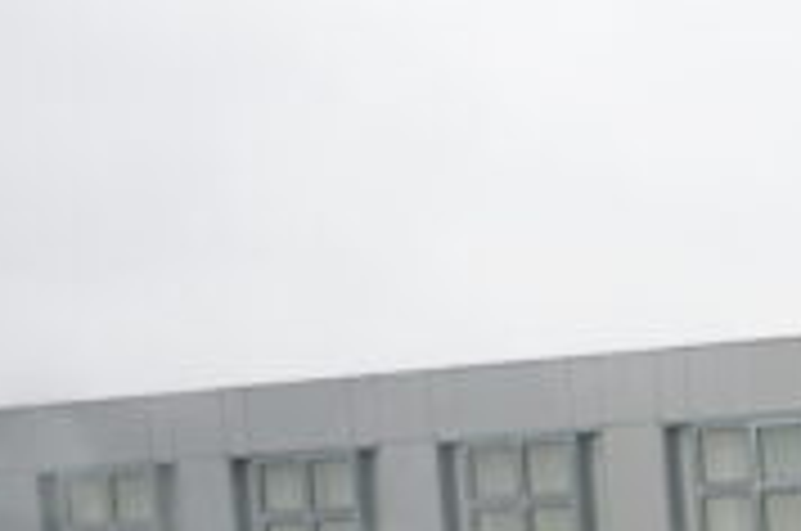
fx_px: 2687
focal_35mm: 121
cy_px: 1148
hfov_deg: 14.7
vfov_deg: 10.2
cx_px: 1476
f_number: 4
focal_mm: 28
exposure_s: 1/160
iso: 320
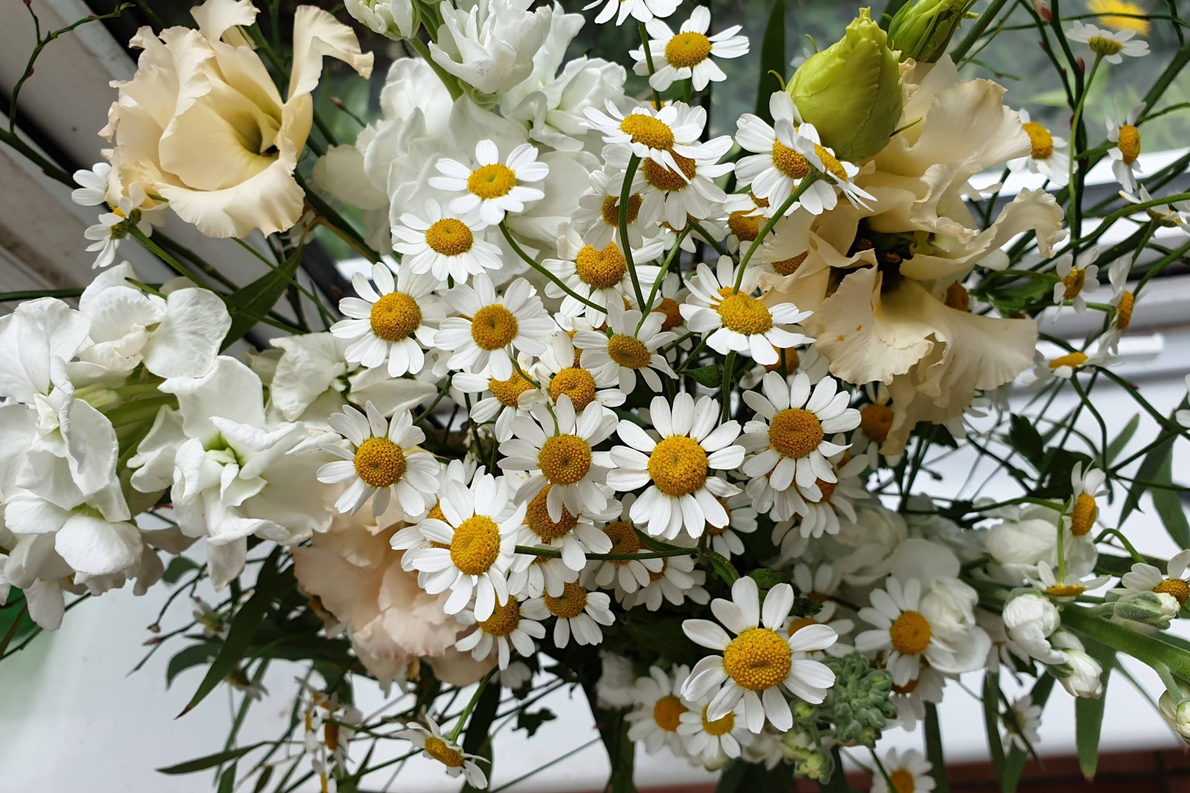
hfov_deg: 65.5
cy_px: 374
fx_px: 925
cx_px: 582
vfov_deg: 46.4
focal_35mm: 28
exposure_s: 1/399
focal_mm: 4.3
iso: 50
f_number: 2.4
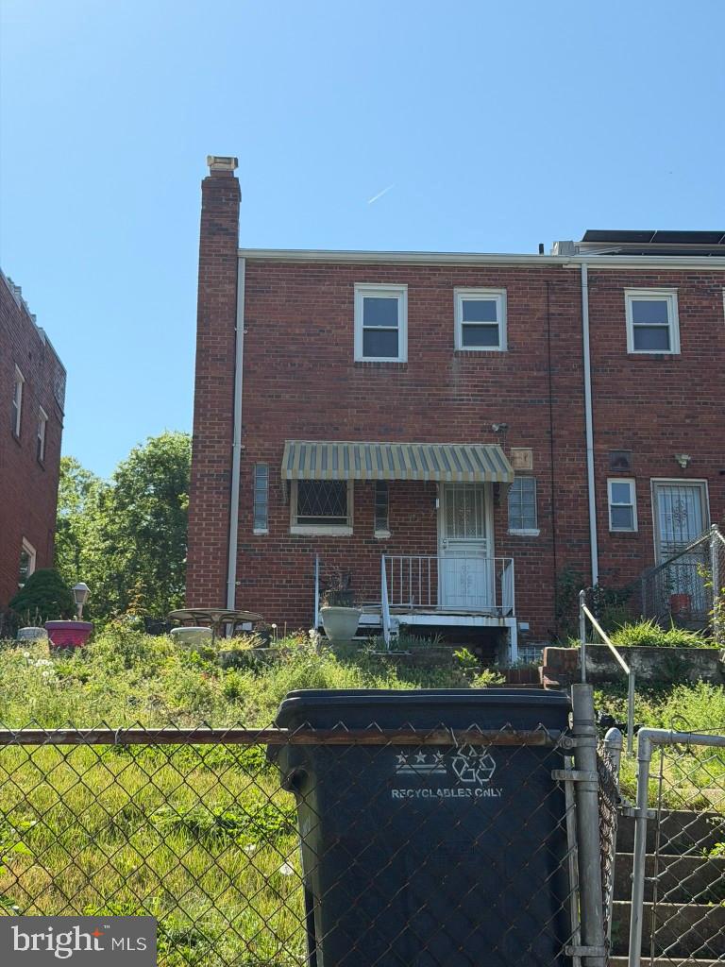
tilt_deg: +16.8
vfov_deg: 39.7
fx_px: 1340
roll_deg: -0.8
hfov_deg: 30.3
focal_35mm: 48
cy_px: 484
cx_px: 362
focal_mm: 6.76
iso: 64
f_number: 1.78
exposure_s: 1/3891
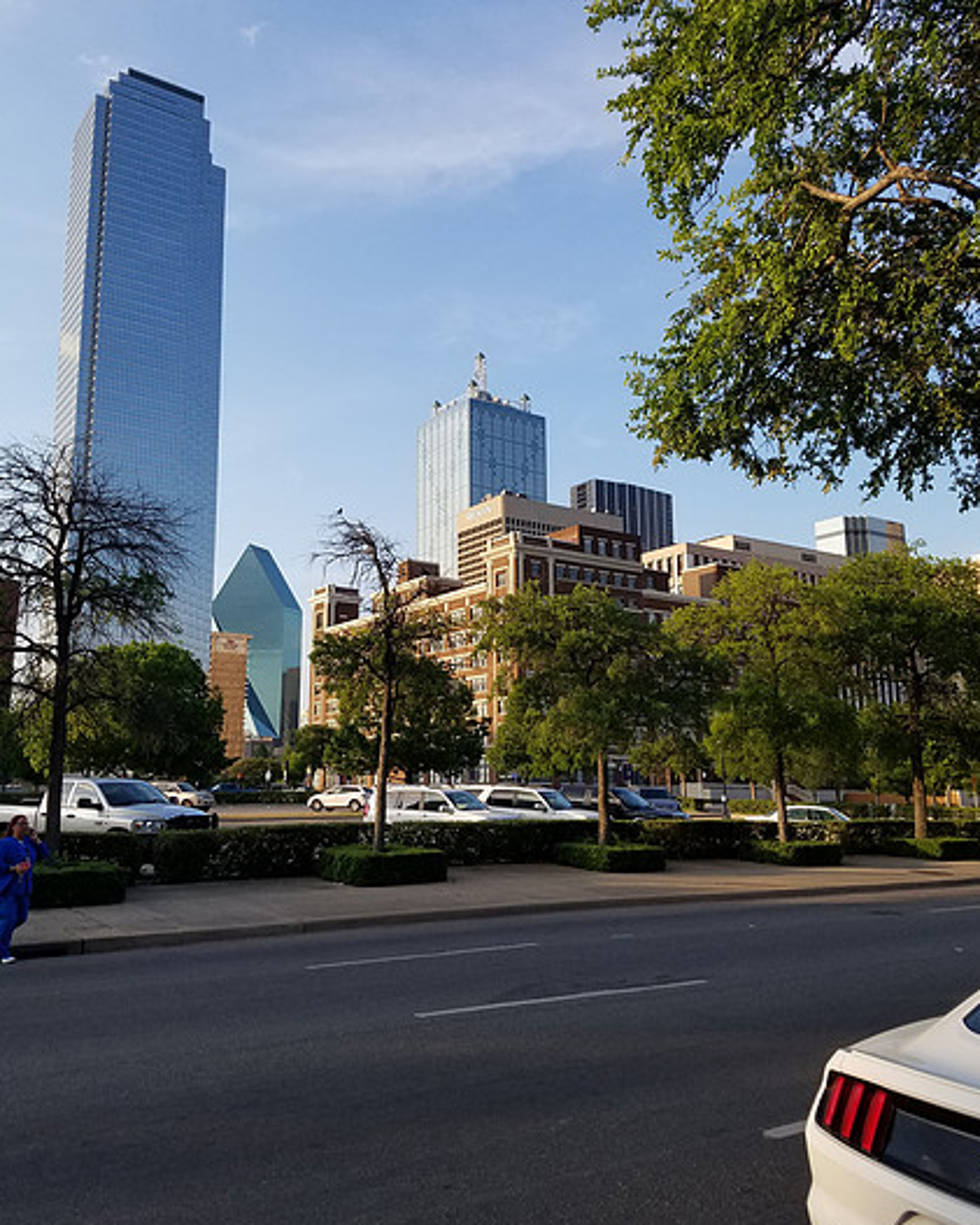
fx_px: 1015
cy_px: 573
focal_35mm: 28
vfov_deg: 62.1
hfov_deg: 51.5
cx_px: 492
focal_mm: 4.2
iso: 50
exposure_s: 1/1200
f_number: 1.7
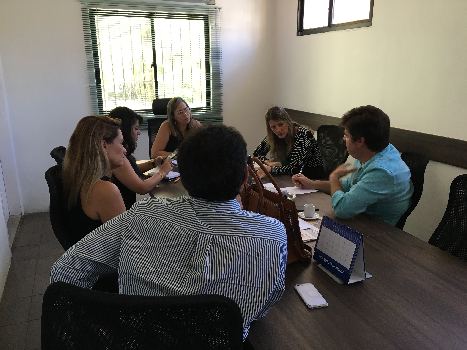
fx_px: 391
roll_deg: +0.6
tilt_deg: -14.4
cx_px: 234
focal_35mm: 29
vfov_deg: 48.2
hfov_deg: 61.7
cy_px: 175
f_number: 2.2
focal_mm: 4.15
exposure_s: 1/30
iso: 64
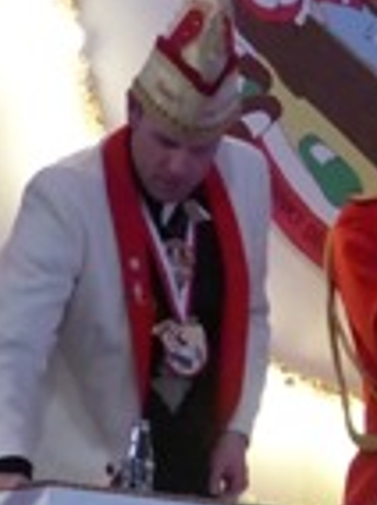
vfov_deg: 12.1
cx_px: 669
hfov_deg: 8.7
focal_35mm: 163
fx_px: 2374
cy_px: 388
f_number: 2.8
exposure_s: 1/125
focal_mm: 10.5
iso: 1600
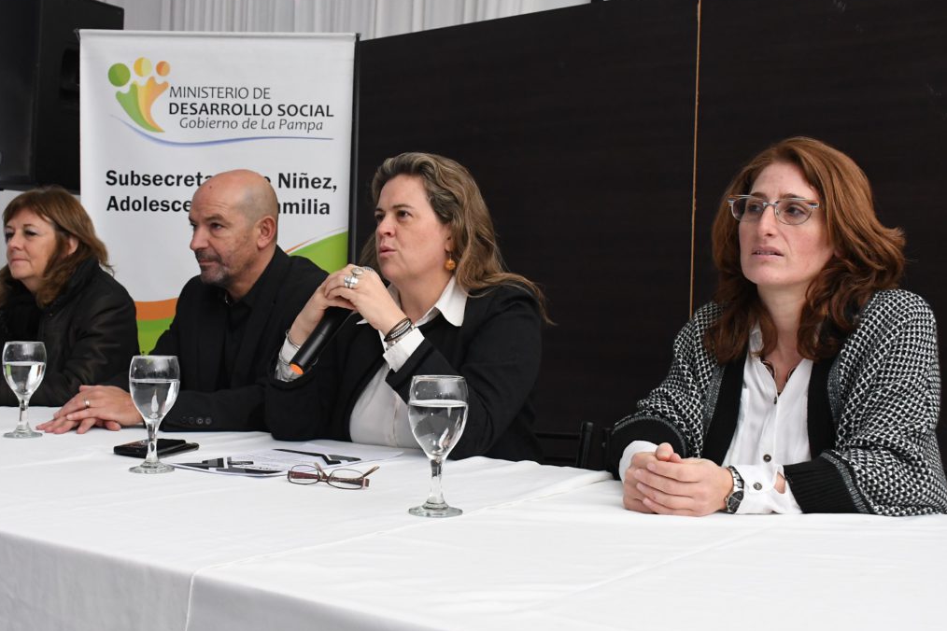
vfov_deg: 29.8
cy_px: 275
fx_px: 1184
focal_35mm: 45
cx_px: 428
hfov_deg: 43.6
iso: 3200
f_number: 6.3
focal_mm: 26
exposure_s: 1/200
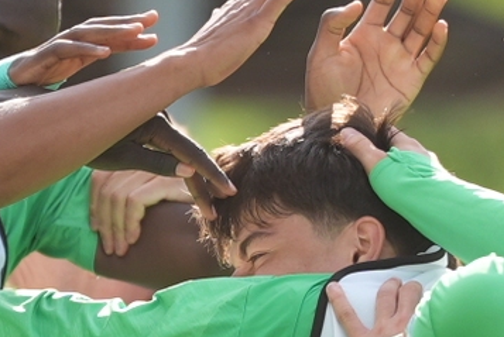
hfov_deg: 1.7
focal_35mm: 1210
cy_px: 422
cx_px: 89
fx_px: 16961
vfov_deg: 1.1
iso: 250
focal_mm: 150
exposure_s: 1/3200
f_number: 2
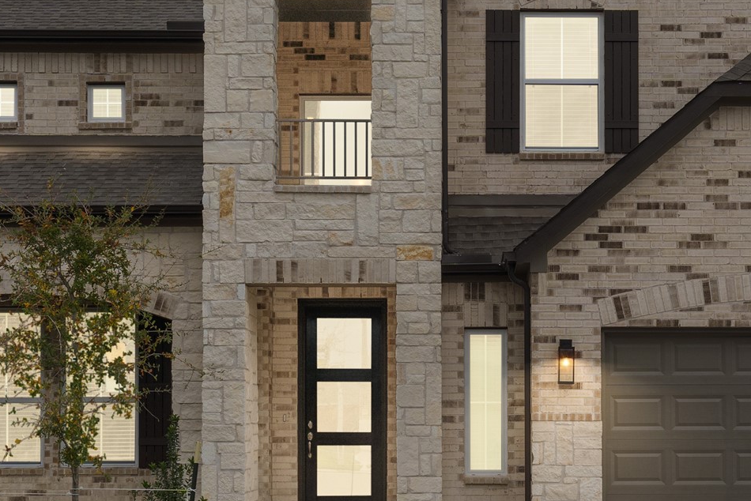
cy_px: 215
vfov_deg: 17.1
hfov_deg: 25.2
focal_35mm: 80
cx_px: 496
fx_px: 1669
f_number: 9
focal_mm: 35
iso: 320
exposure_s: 1/500
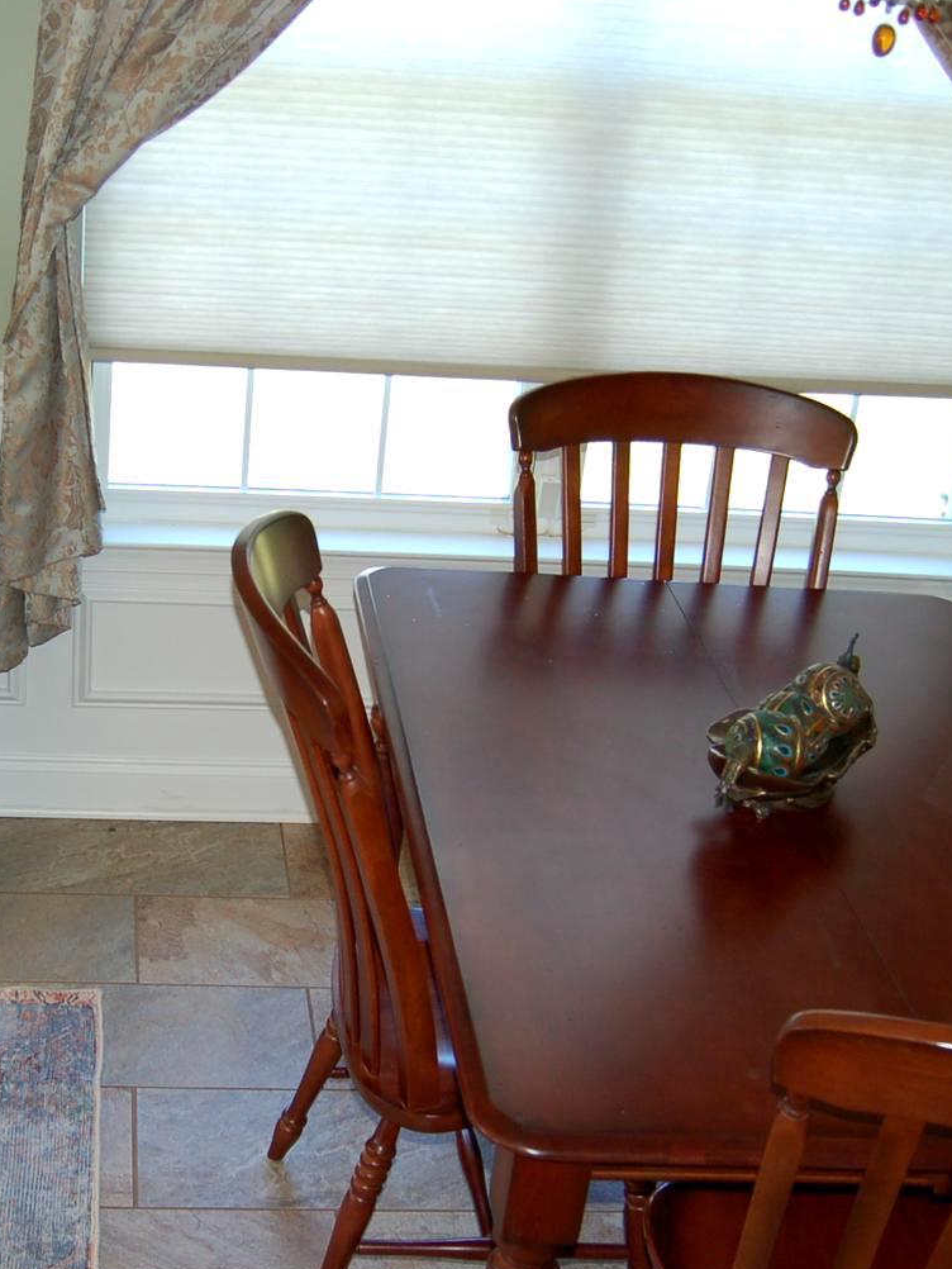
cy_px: 788
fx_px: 1943
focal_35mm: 53
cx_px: 239
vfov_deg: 36.0
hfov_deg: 27.2
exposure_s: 1/60
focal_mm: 18
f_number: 3.5
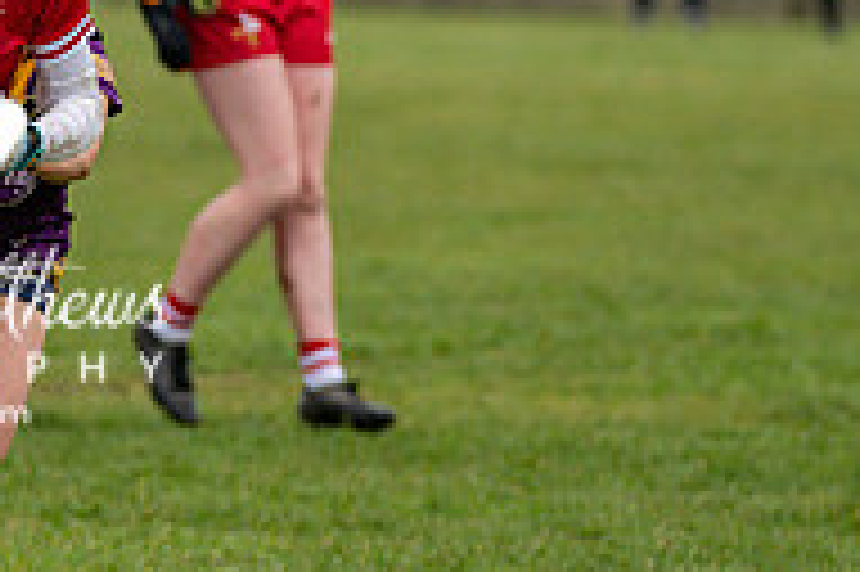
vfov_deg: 2.5
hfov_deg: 3.8
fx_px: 13080
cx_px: -135
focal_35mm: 548
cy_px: 227
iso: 900
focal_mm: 180
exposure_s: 1/640
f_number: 2.8
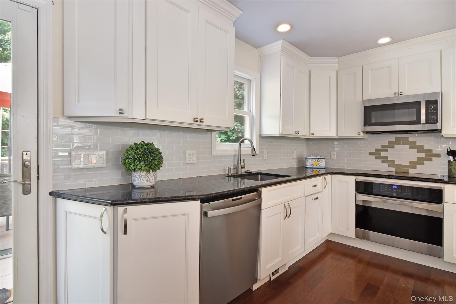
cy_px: 152
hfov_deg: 95.0
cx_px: 228
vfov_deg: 72.0
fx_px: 209
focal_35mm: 16
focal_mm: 11
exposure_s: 1/60
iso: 640
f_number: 8
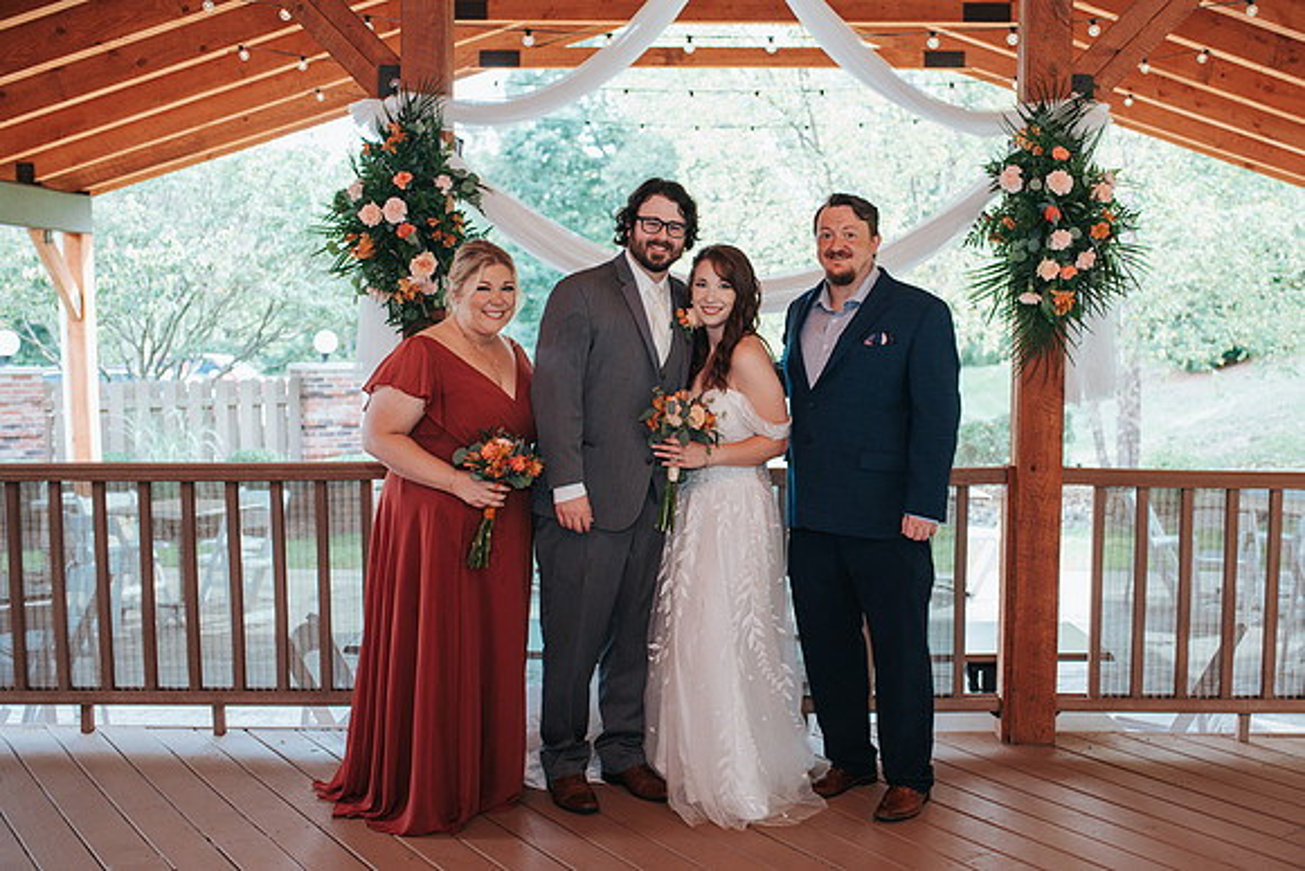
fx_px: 1440
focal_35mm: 40
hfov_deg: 48.7
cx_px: 719
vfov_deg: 33.6
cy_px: 435
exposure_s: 1/200
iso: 360
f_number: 3.2
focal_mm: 35
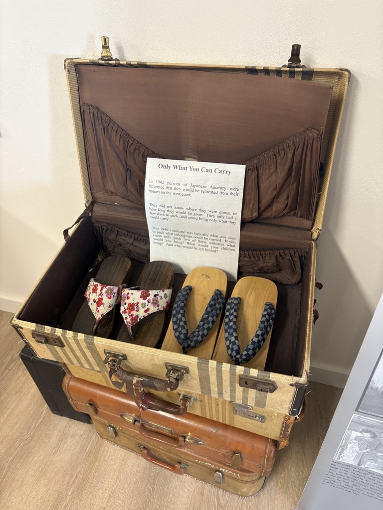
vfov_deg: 67.3
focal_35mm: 26
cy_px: 255
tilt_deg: -41.2
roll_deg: +2.0
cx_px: 192
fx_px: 384
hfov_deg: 53.1
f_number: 1.6
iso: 160
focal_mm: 5.96
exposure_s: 1/60
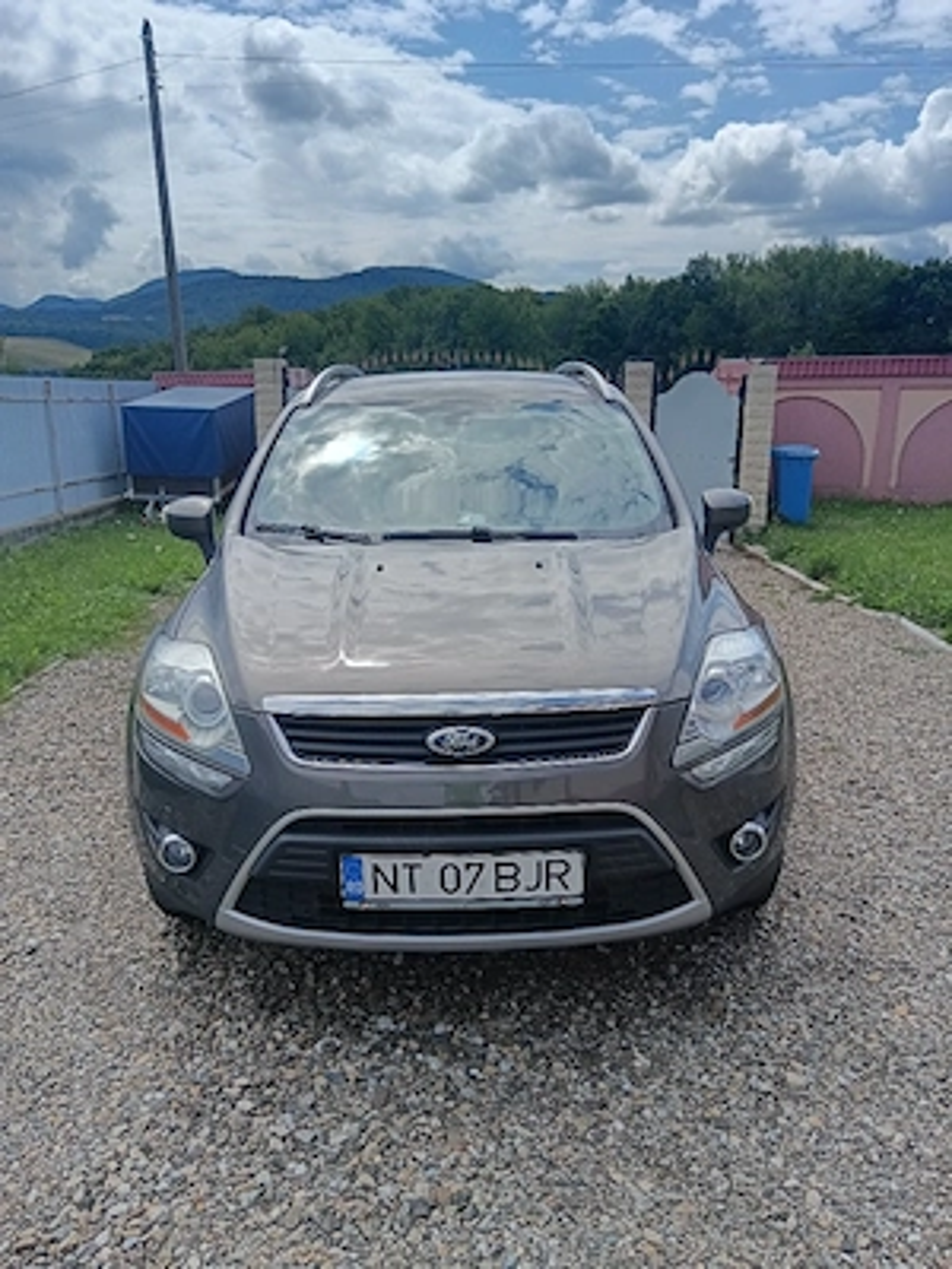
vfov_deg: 65.3
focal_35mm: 27
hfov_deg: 51.4
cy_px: 634
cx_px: 476
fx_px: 990
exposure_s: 1/1429
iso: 102
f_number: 1.9
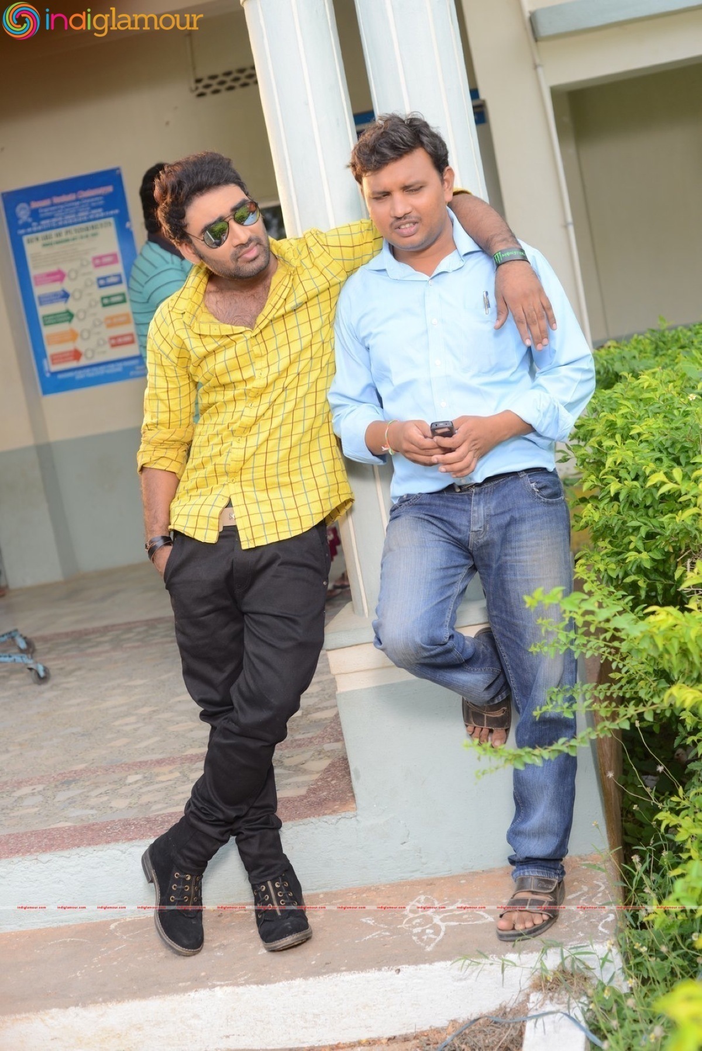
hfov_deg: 27.0
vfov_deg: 39.6
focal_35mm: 50
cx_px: 351
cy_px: 526
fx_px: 1461
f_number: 4.5
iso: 250
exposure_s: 1/400
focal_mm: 50
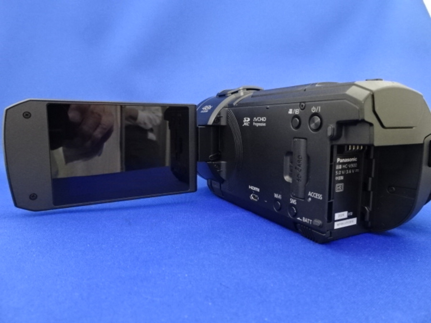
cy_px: 162
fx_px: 299
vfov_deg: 56.8
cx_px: 216
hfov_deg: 71.6
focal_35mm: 24
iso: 800
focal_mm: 4.1
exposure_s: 1/30
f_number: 3.5
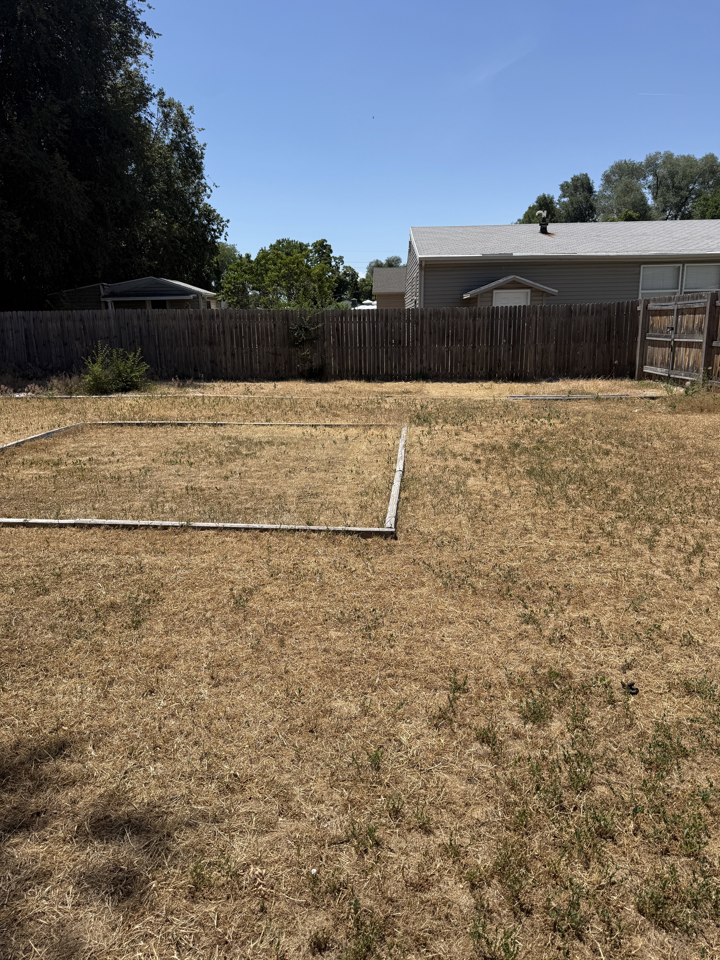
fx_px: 666
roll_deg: +0.8
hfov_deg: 56.8
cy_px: 480
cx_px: 360
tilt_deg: -13.1
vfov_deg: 71.6
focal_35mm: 24
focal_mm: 6.76
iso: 80
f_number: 1.78
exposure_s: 1/5714
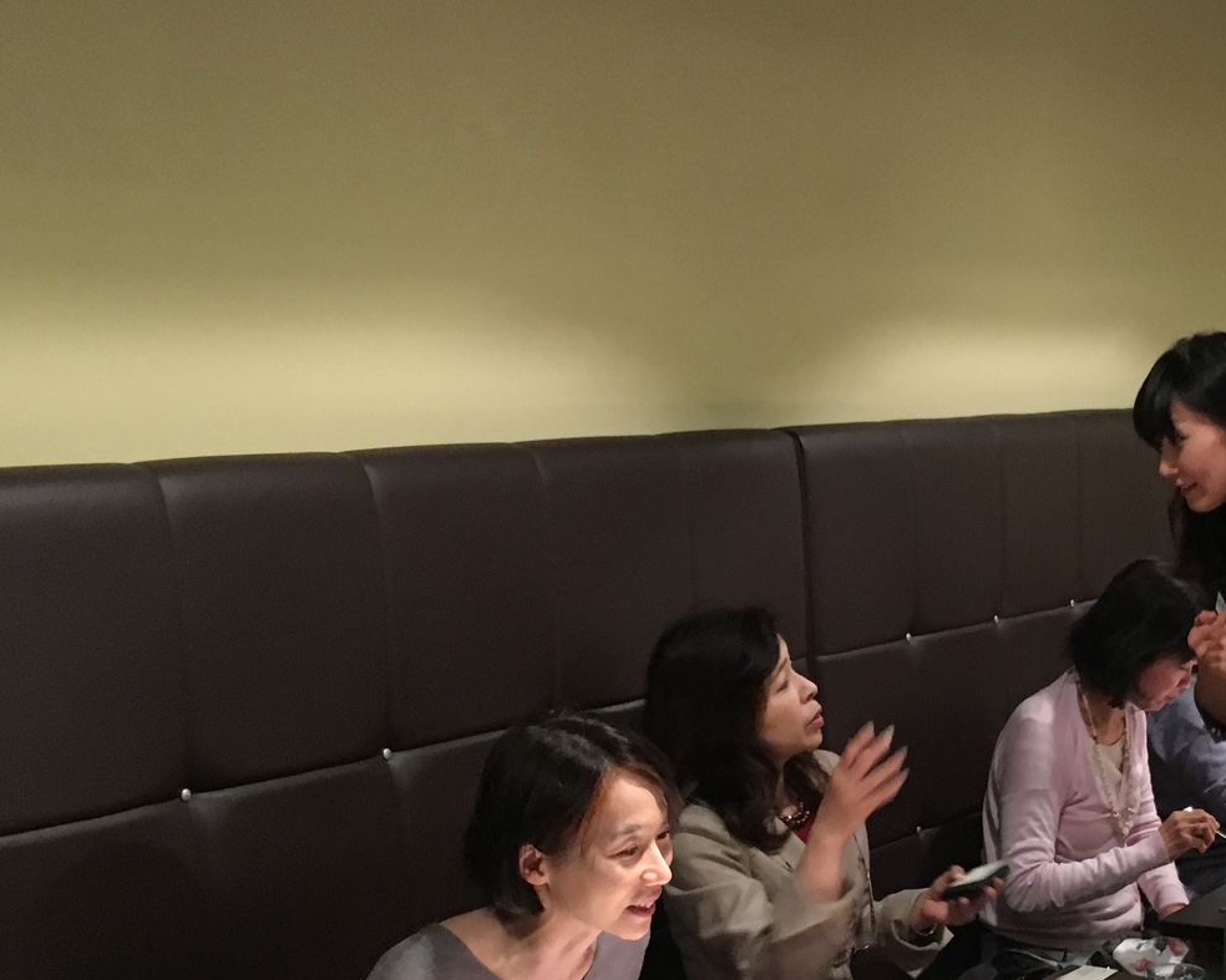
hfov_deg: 31.8
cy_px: 732
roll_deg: -1.3
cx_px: 944
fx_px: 2104
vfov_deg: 25.9
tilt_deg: -9.0
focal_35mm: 58
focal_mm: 4.15
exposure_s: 1/17
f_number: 2.2
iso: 200
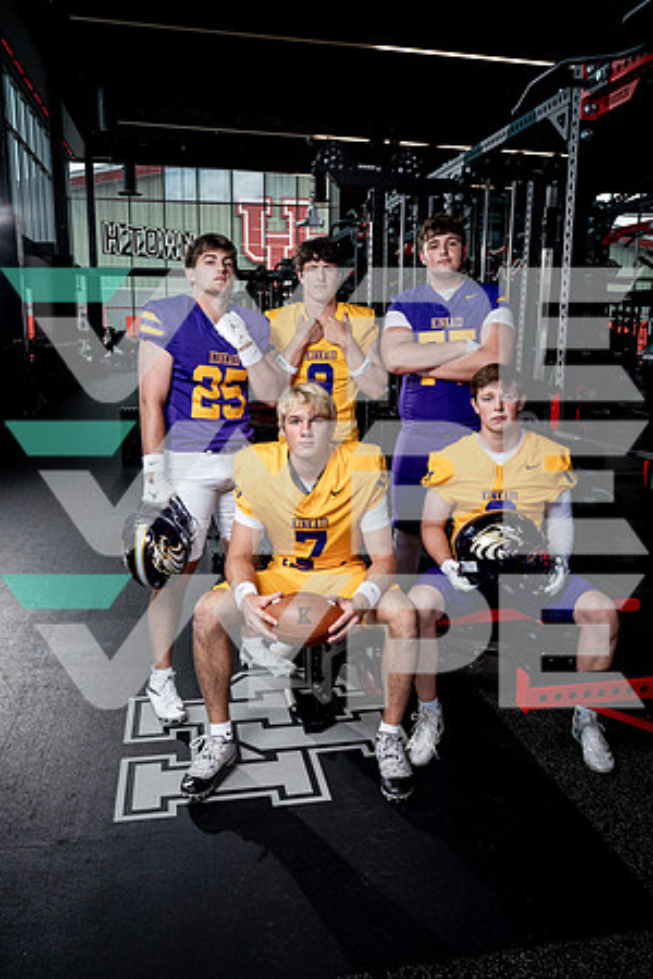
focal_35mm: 29
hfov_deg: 45.0
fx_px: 789
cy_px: 490
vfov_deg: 63.7
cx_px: 326
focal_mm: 29
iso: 640
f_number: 8
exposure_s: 1/250
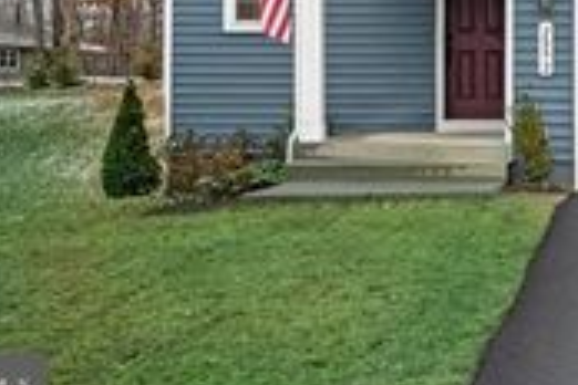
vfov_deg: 15.0
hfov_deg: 21.9
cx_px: 694
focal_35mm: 86
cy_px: -141
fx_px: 1381
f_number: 5.6
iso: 140
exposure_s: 1/250
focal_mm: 30
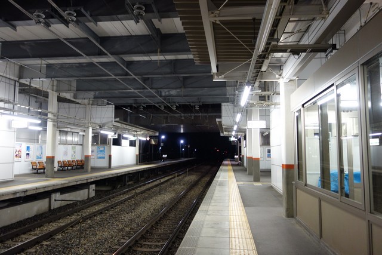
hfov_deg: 65.5
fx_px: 297
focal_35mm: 28
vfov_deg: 46.4
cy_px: 128
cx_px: 191
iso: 500
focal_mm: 10.4
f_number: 1.8
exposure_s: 1/30
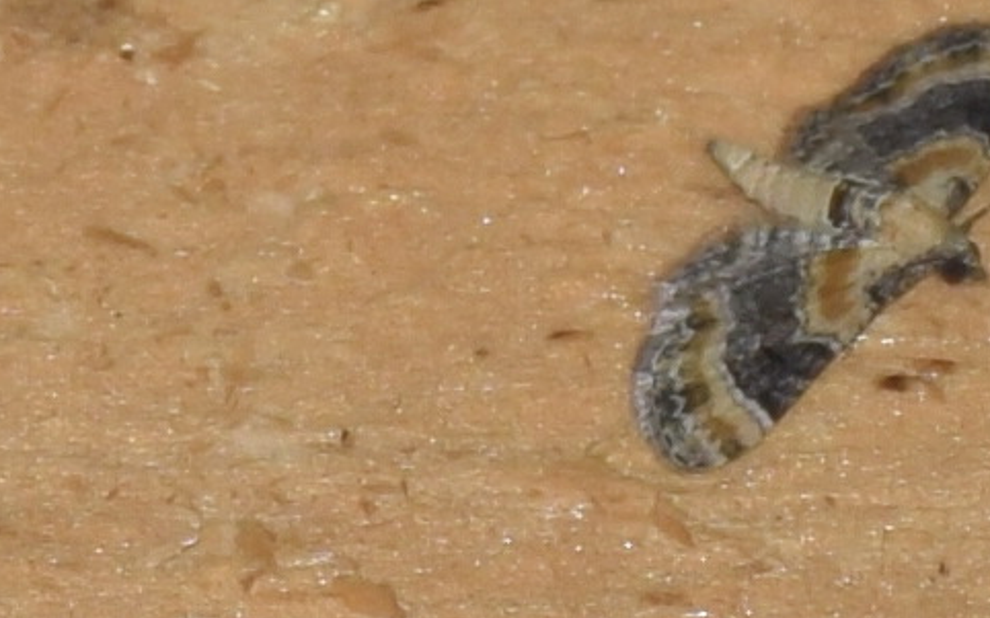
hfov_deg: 4.9
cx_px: 815
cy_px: 94
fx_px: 11491
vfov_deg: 3.1
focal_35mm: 426
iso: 100
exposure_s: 1/60
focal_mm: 140
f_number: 6.3
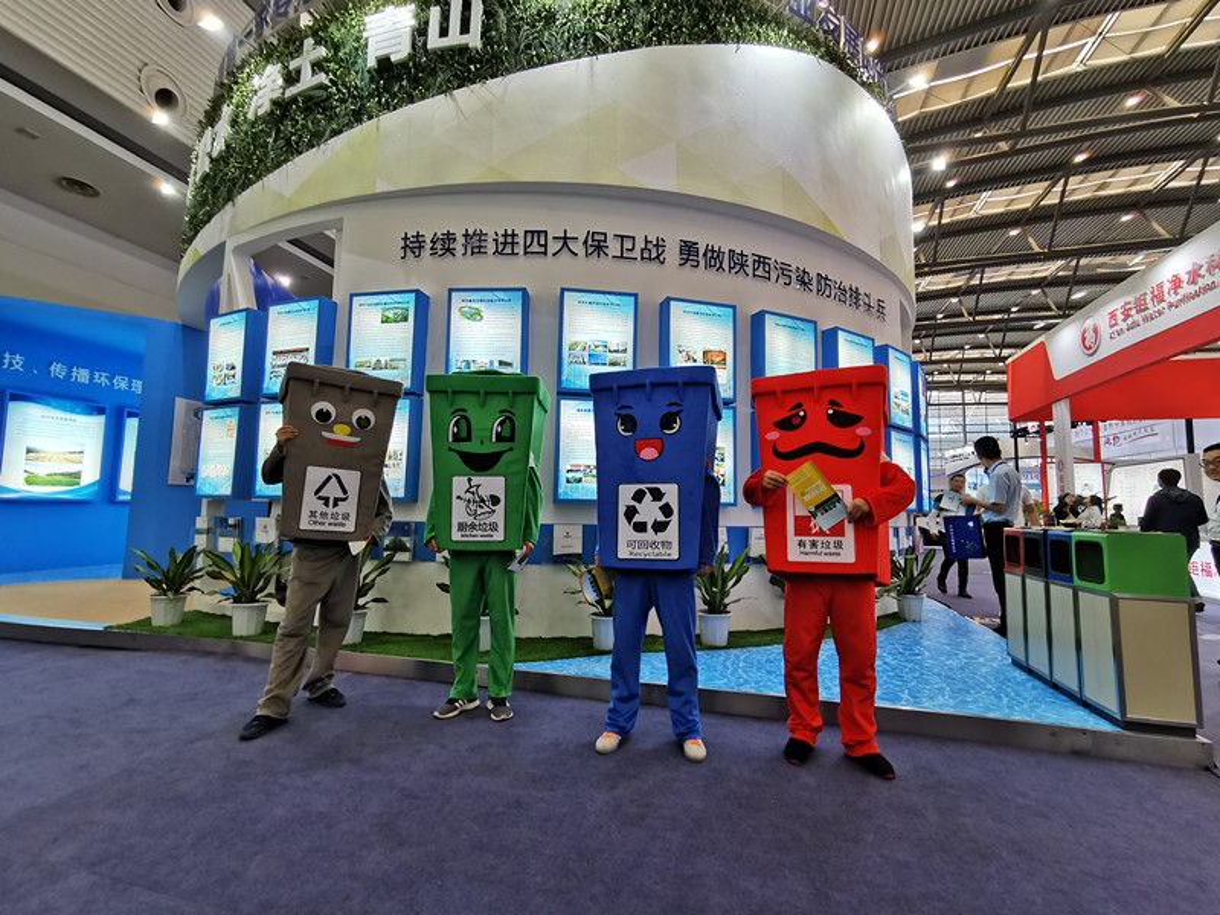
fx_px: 564
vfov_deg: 78.1
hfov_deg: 94.5
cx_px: 610
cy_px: 458
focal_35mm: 16
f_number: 2.2
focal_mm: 2.35
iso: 100
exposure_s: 1/100
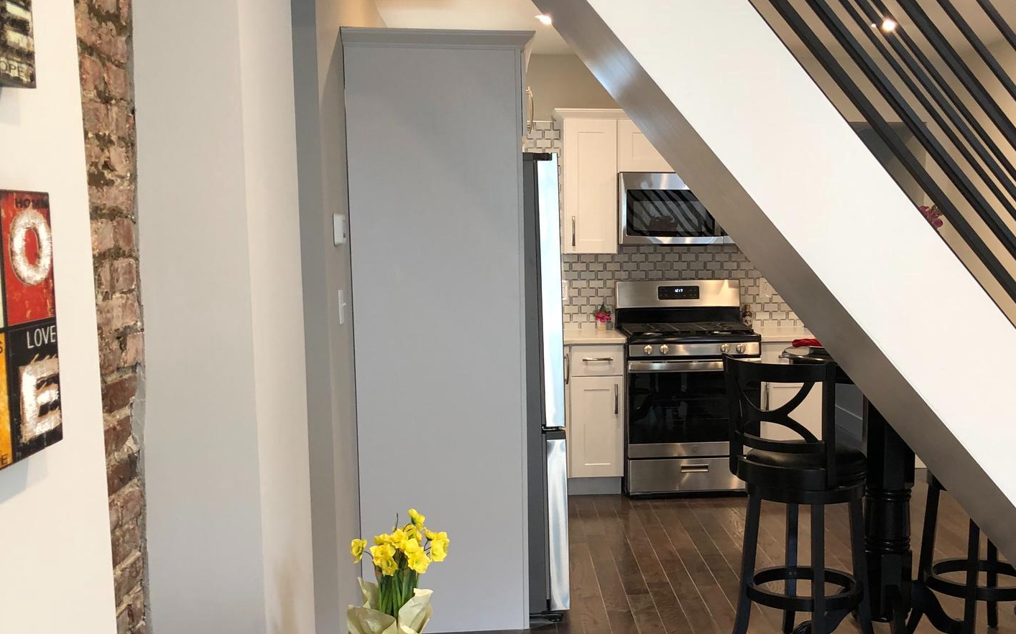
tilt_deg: -8.7
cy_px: 393
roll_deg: -0.2
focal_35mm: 43
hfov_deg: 45.8
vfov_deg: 29.7
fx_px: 1190
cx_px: 636
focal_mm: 3.99
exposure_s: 1/24
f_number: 1.8
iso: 32
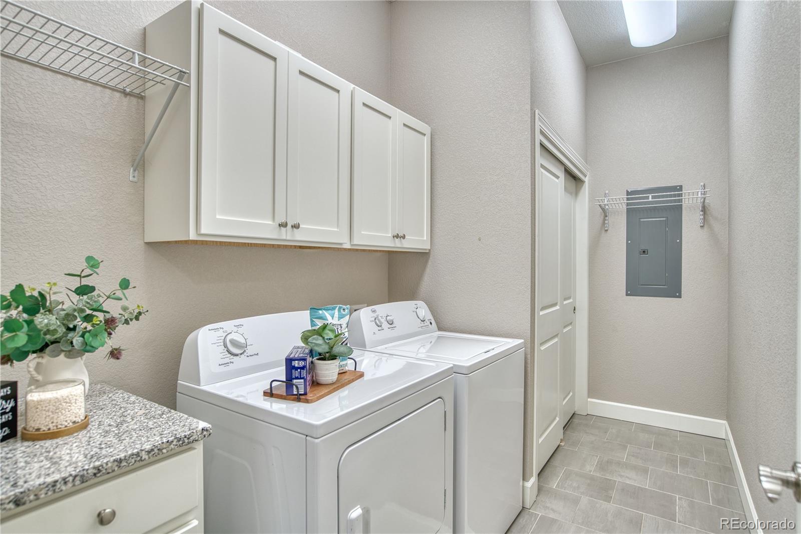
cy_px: 267
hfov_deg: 90.0
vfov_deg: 67.4
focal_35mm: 18
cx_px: 400
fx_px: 400
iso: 500
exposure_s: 1/40
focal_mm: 18
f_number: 4
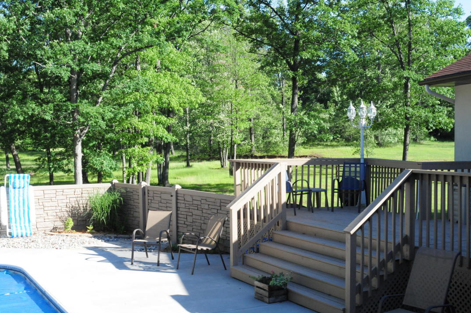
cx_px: 228
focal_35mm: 45
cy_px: 165
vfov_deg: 29.8
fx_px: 588
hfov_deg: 43.6
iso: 1600
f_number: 13
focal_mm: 28
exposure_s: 1/640
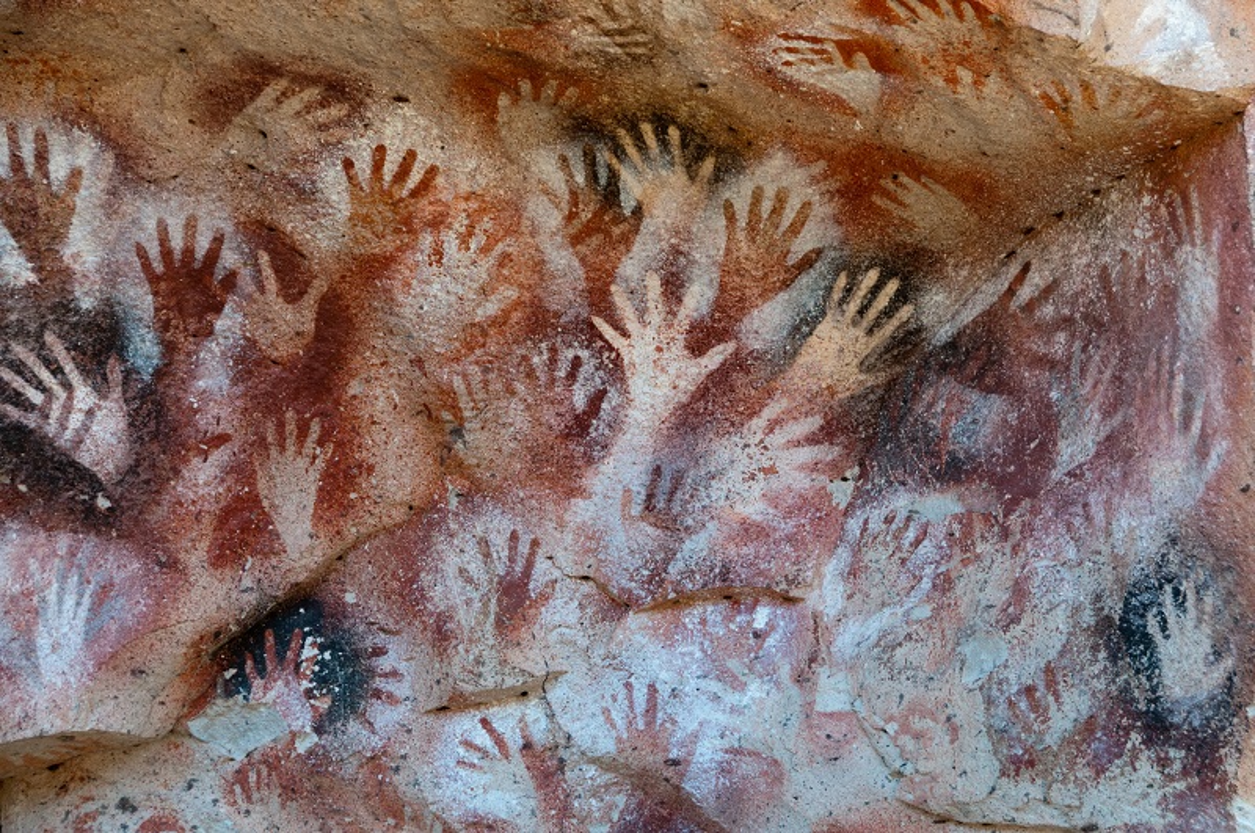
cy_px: 416
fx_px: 3916
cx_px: 628
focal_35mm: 112
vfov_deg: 12.1
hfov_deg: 18.2
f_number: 6.3
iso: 250
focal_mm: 75
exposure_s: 1/160
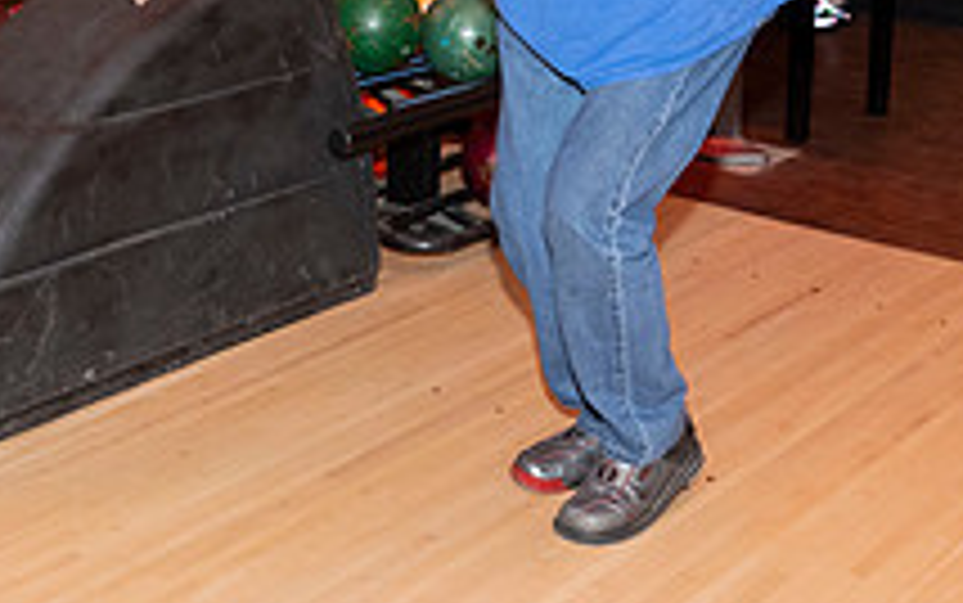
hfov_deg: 26.7
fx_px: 2022
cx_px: 338
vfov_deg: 16.5
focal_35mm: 77
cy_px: -40
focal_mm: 24
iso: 2000
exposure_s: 1/100
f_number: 5.6
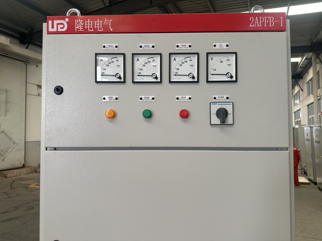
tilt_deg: +2.8
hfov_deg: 71.6
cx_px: 161
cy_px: 120
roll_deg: -0.3
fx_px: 223
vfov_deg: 56.8
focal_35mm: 24
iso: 64
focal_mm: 6.86
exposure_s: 1/135
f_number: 1.78
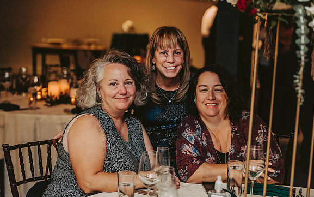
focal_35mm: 84
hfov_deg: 24.6
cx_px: 157
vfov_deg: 15.6
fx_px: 719
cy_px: 100
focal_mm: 82
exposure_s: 1/200
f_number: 3.2
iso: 2500
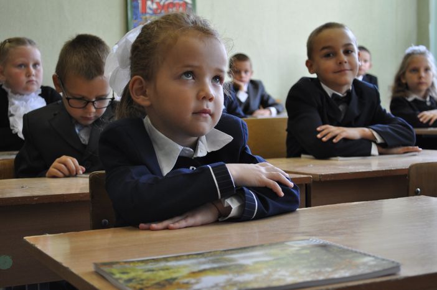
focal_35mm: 68
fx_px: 818
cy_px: 145
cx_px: 218
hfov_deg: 29.9
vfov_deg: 20.1
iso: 640
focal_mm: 45
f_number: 5.3
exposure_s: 1/60
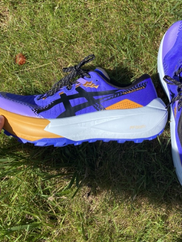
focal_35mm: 42
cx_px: 131
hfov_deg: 33.8
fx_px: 294
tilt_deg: -79.6
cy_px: 81
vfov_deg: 44.2
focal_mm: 4.25
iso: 32
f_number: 1.8
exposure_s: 1/1701
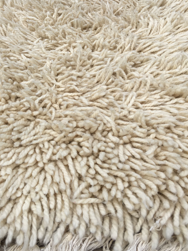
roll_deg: +2.1
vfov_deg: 47.7
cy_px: 109
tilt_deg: -41.5
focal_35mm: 39
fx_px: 282
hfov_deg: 36.8
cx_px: 82
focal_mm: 4.15
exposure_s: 1/1099
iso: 25
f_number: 2.2
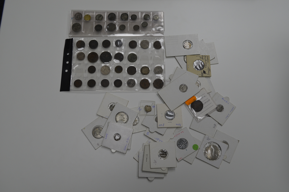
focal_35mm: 36
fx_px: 288
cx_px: 144
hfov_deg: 53.2
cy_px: 96
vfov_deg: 36.7
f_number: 5.6
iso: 320
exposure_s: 1/125
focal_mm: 24
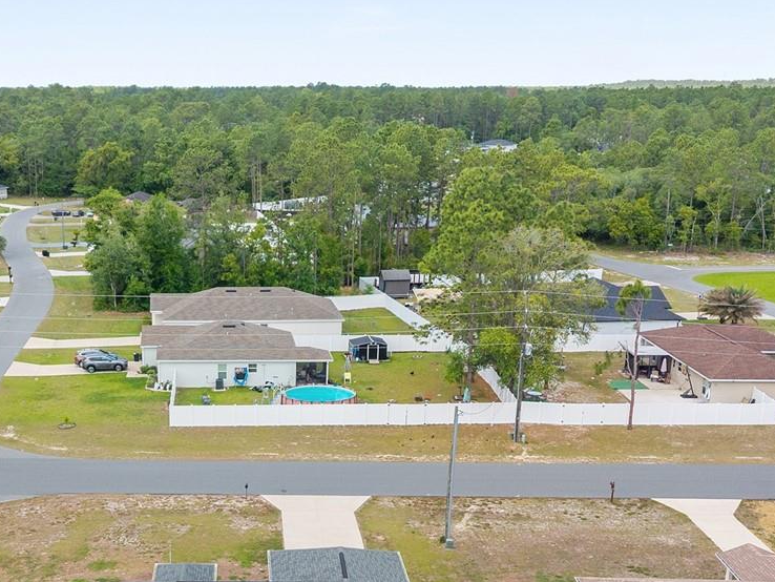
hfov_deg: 36.3
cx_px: 245
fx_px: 1165
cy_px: 424
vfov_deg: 27.7
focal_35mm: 52
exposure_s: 1/3000
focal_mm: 8.67
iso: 220
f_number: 1.8
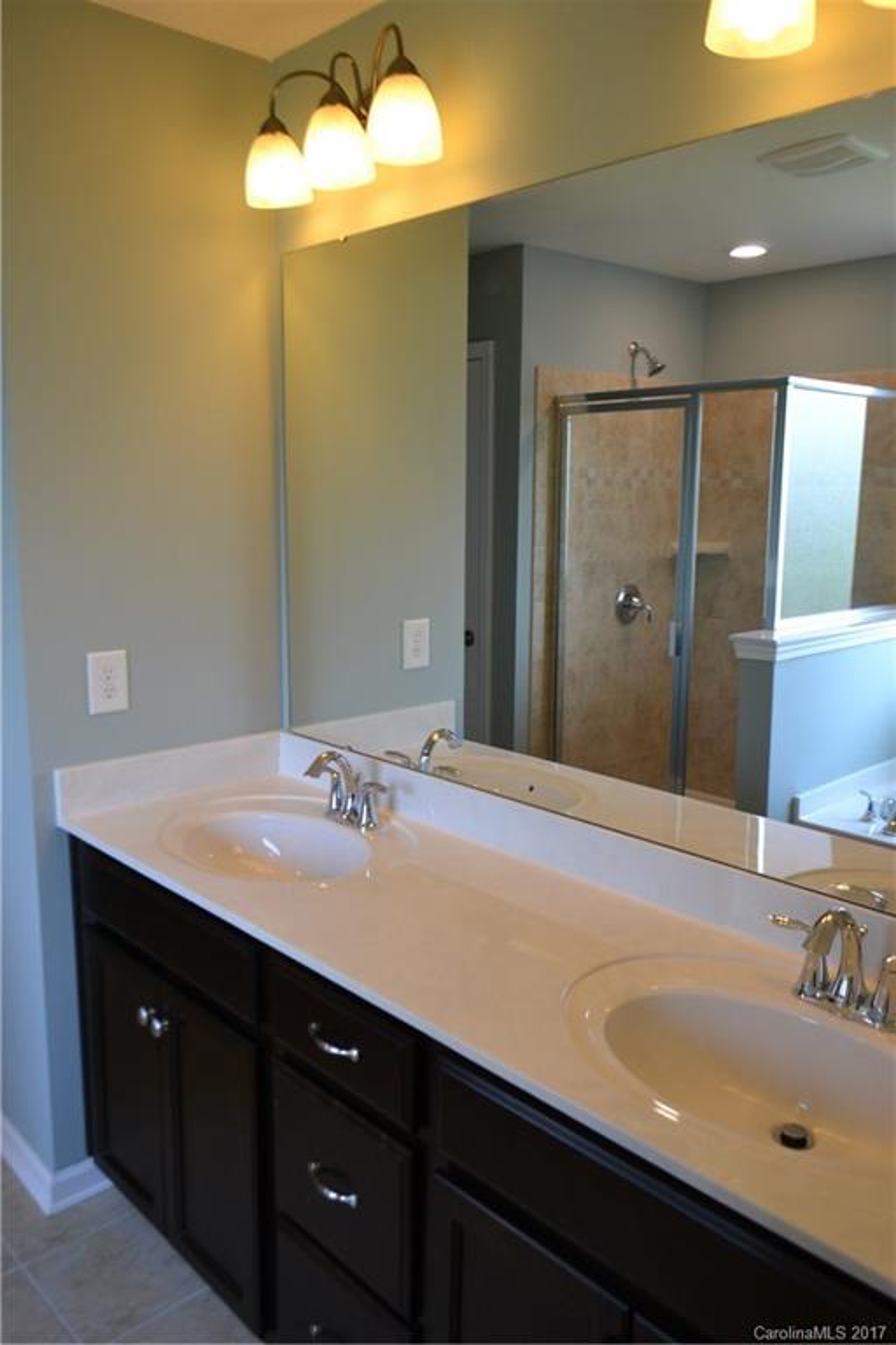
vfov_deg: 67.4
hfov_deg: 47.9
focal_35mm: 27
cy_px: 672
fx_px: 1008
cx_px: 448
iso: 400
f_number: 4.5
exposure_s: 1/80
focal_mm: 18
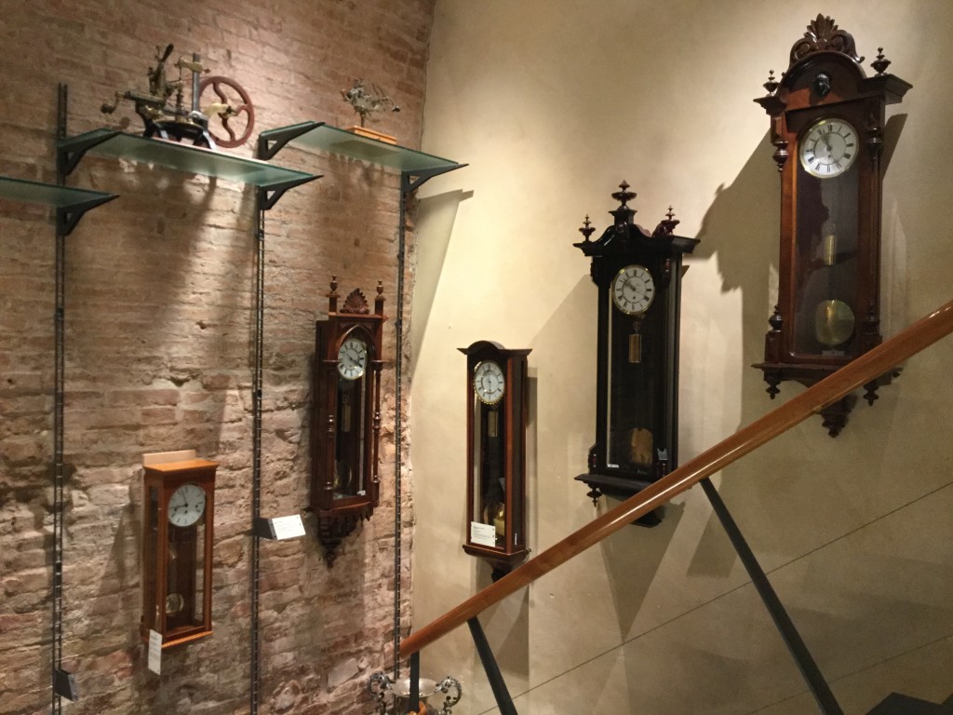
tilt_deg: -0.4
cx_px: 476
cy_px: 358
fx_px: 853
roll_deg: -2.8
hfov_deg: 58.4
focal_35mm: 31
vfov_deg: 45.4
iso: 160
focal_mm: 3.3
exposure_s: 1/33
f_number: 2.4
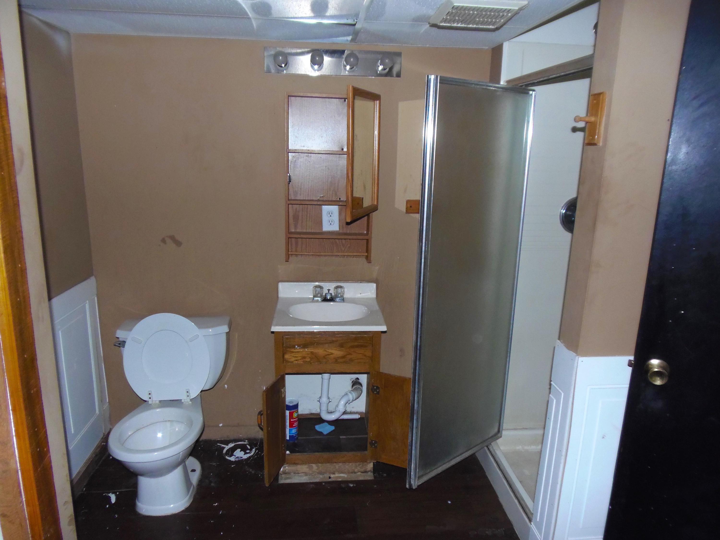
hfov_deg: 71.6
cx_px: 360
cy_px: 270
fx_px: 499
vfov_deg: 56.8
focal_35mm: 24
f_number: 2.9
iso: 200
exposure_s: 1/30
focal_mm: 4.3
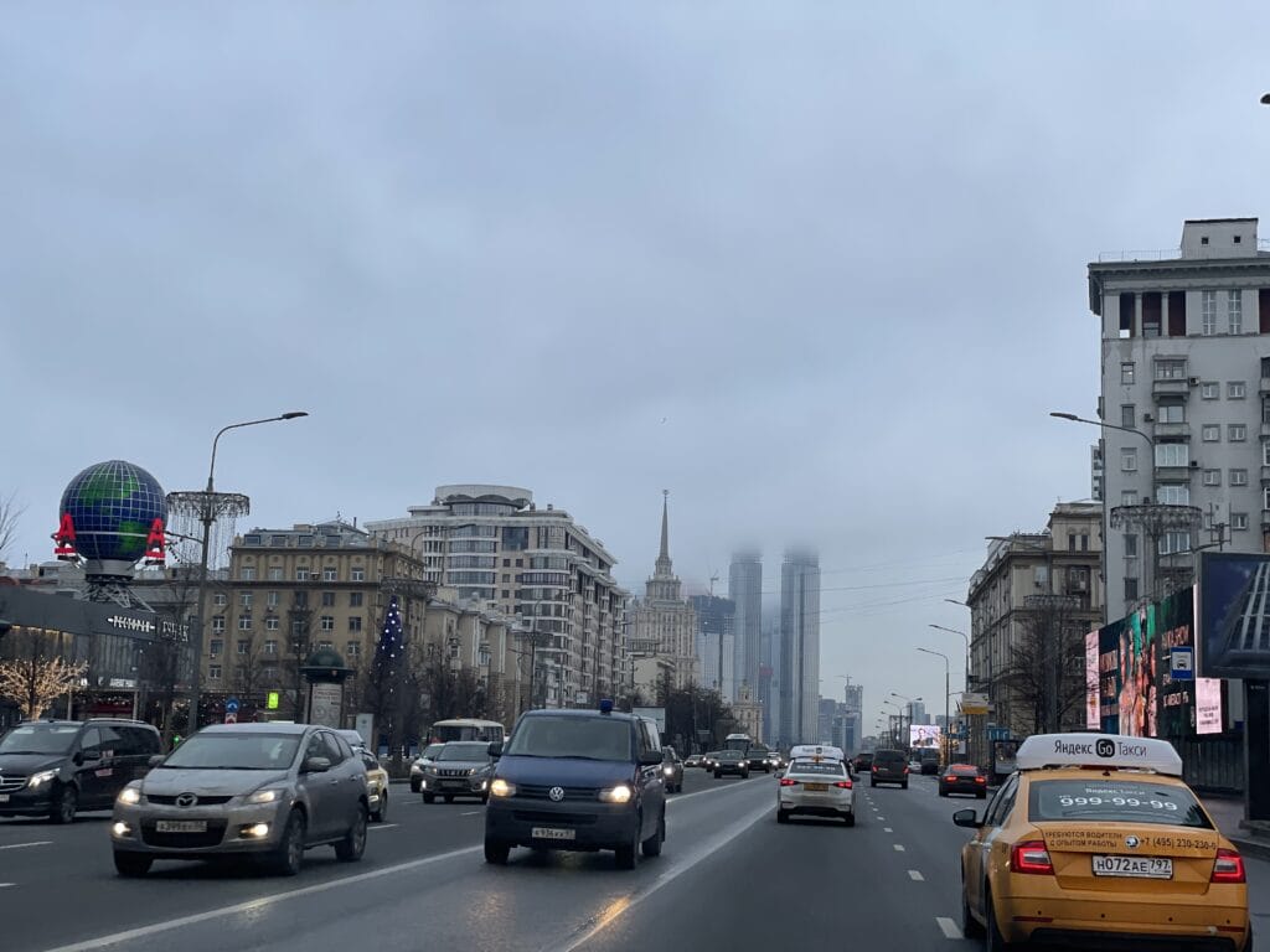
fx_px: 1908
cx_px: 635
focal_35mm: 52
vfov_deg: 28.0
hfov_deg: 36.8
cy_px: 476
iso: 25
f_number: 2
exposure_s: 1/122
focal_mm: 6
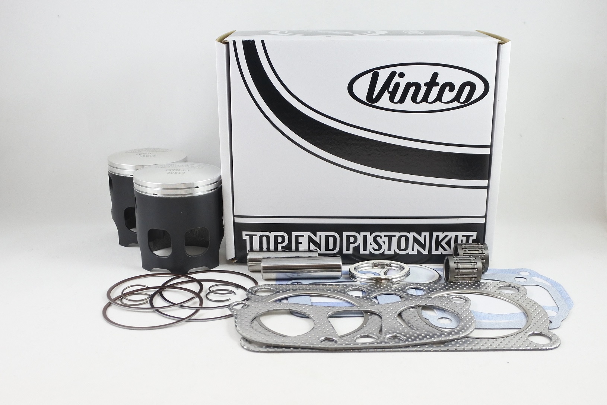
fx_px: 573
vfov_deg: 38.9
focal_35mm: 34
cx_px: 304
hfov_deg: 55.8
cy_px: 202
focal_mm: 12.6
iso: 500
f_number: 3.8
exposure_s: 1/125
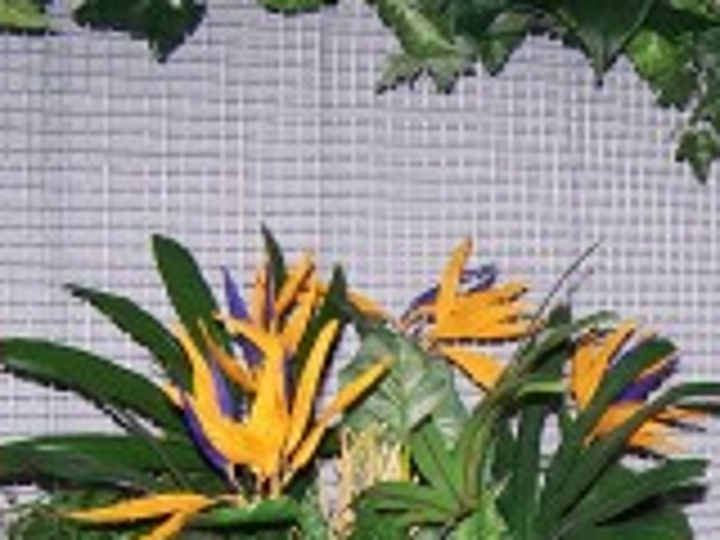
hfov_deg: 19.9
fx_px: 1976
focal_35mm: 95
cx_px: 760
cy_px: 626
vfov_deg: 15.1
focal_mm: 6.3
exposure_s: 1/60
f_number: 2.8
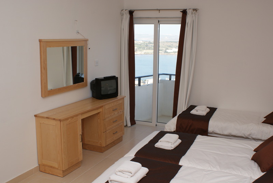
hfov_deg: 49.5
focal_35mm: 39
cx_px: 136
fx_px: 296
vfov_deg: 34.3
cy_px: 92
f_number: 10
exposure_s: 1/80
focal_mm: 26
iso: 200
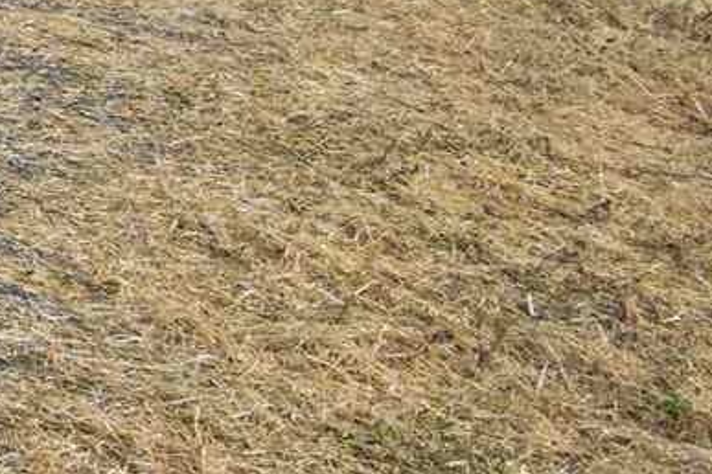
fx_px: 2512
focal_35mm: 127
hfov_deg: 8.7
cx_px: -1983
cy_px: -698
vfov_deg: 9.5
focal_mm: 16
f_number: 8
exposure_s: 1/30
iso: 100
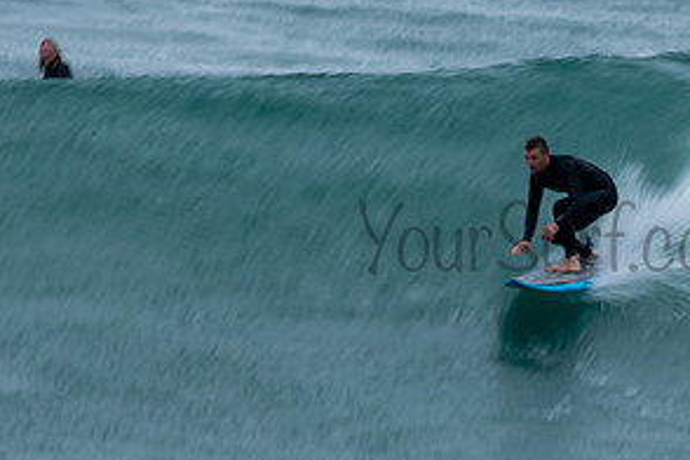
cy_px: 217
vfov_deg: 0.9
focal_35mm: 1478
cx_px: 601
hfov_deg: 1.4
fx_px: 28326
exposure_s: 1/20
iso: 100
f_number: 22
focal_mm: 500
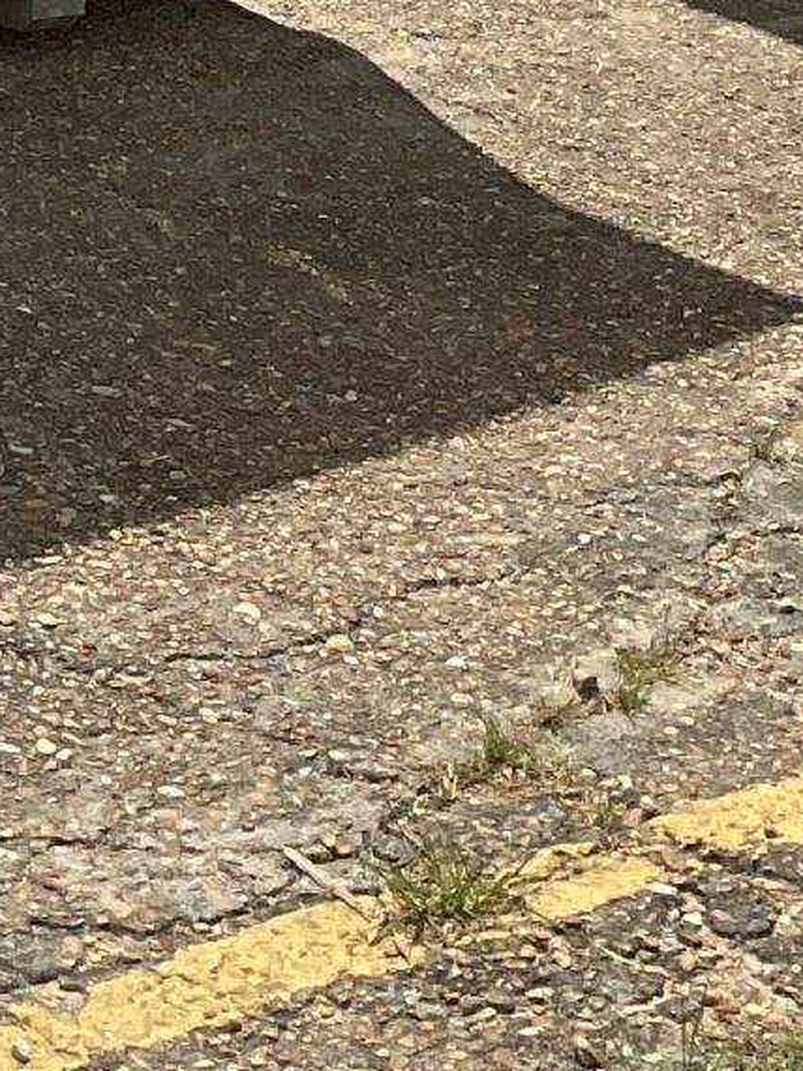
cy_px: -975
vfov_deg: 13.3
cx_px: -651
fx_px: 4022
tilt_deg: -1.5
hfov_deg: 10.7
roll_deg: -0.6
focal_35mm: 130
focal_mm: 3
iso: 16
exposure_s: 1/3125
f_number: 1.8
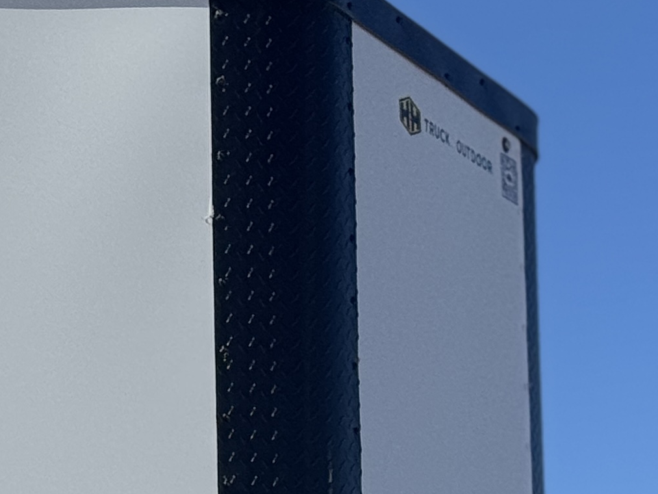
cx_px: -407
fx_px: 3631
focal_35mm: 191
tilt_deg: +3.4
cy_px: 850
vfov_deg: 7.6
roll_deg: +1.2
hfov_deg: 10.0
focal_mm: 6.76
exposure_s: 1/10526
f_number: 1.78
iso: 64
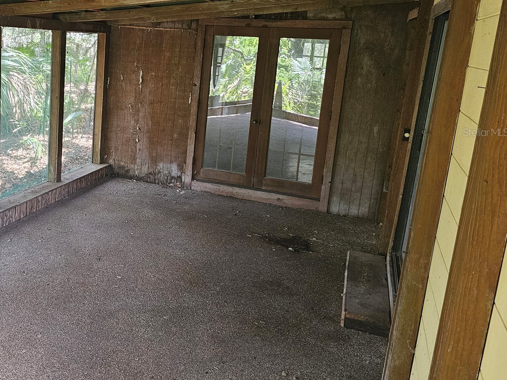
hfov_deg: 47.5
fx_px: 542
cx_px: 103
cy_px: 132
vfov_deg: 38.3
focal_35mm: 37
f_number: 1.7
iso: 640
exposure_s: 1/120
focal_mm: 6.3
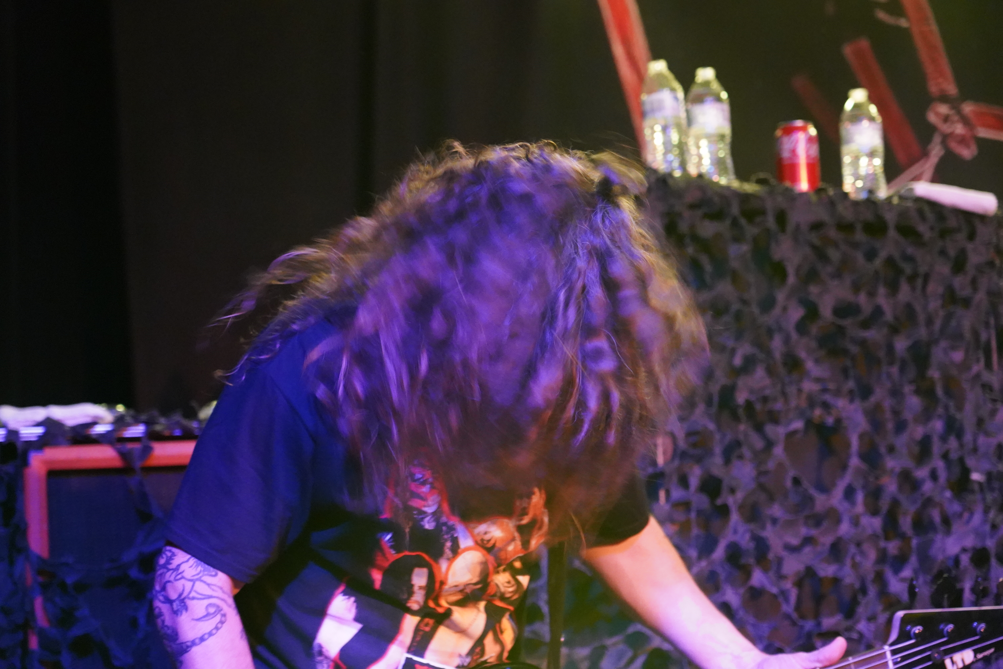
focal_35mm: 105
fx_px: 2925
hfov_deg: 19.5
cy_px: 334
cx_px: 502
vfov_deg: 13.0
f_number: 4
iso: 12800
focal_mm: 105
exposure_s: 1/60
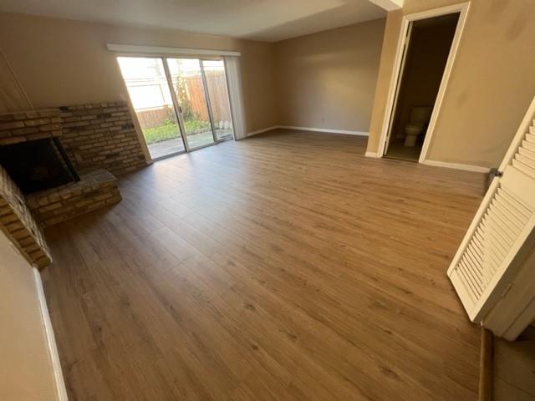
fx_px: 201
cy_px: 200
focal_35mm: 13
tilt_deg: -28.5
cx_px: 268
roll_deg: +3.9
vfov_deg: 89.9
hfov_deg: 106.2
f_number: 1.8
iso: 200
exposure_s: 1/120
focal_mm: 1.57
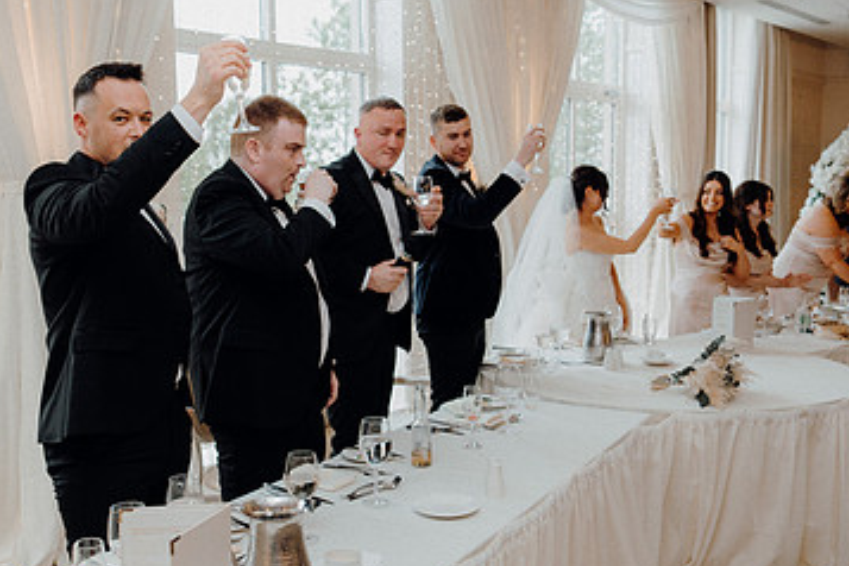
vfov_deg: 34.2
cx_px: 321
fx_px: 920
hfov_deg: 49.1
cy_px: 317
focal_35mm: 39
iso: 800
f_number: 3.5
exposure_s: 1/160
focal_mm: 24
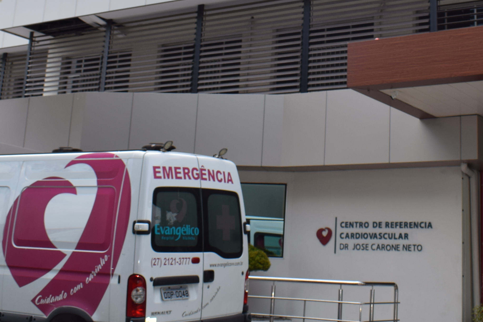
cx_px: 296
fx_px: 805
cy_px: 28
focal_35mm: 60
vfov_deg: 22.1
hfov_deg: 33.3
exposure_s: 1/200
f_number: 10
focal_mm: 18
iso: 100
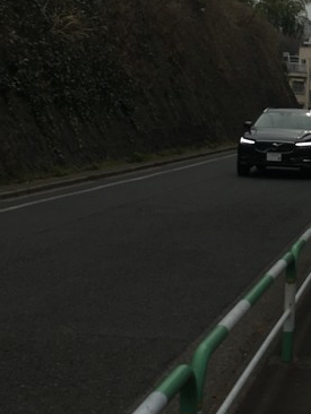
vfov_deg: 20.5
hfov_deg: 15.1
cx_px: 363
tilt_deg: +3.2
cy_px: 106
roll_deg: +0.8
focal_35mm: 95
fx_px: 1137
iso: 25
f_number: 2.2
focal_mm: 4.15
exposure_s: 1/769
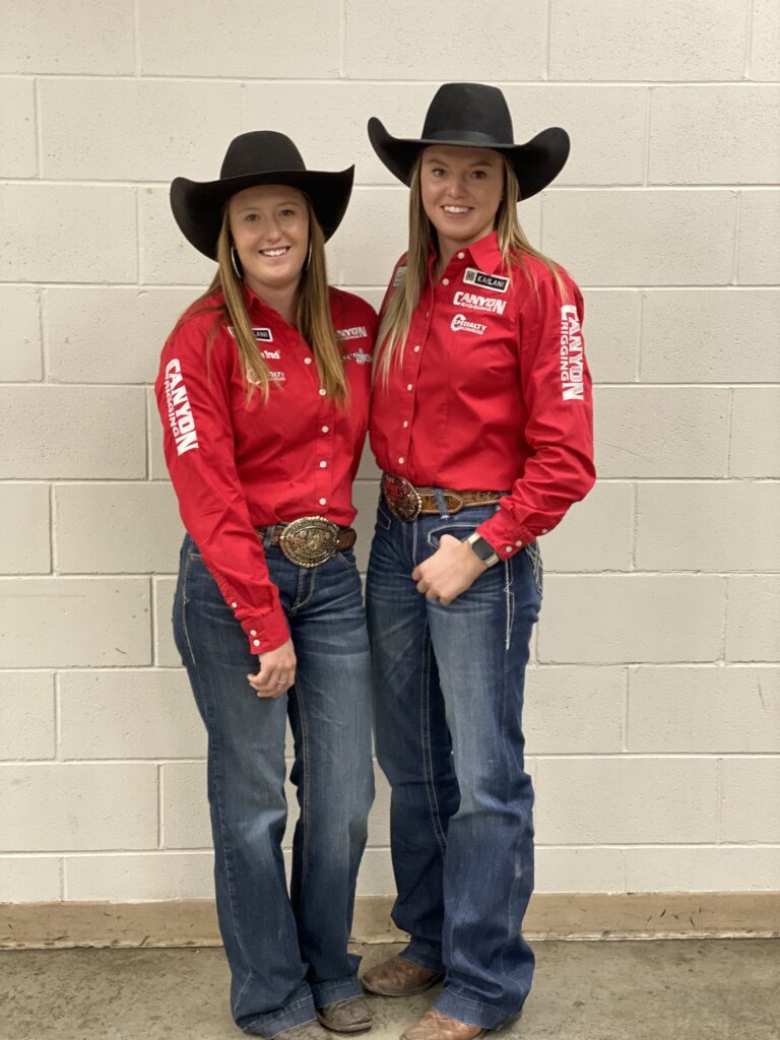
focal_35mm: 52
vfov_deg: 36.8
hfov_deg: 28.0
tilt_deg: -9.7
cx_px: 390
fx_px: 1562
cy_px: 520
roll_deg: -0.1
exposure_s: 1/40
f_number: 2
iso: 250
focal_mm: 6
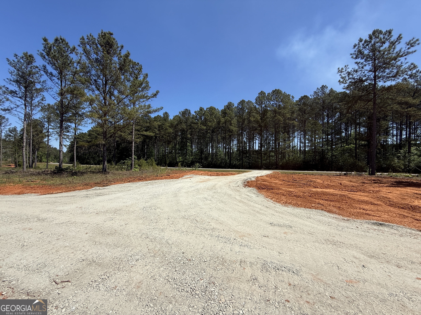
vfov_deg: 85.7
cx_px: 210
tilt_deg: +0.9
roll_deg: -0.8
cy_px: 158
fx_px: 170
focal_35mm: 14
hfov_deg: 102.1
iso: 50
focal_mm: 2.22
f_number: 2.2
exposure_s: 1/2506
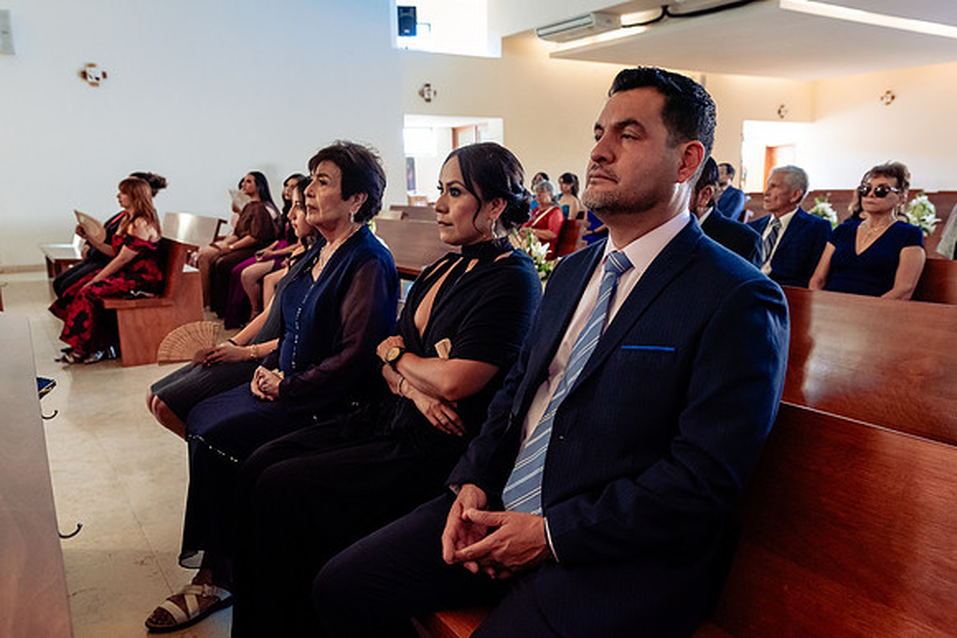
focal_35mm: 28
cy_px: 319
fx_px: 745
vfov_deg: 46.4
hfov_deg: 65.4
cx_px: 478
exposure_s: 1/160
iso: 2500
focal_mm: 27
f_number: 4.5
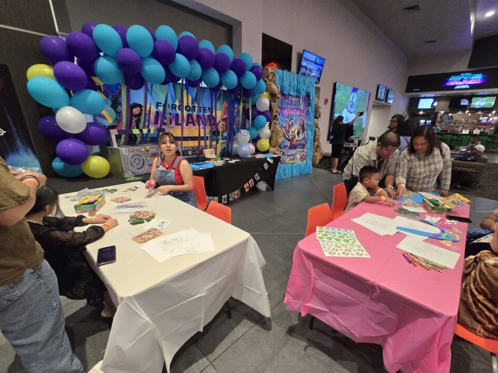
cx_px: 261
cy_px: 200
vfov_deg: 85.5
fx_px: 201
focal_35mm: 14
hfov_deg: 102.0
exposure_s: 1/60
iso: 400
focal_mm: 2.2
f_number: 2.2
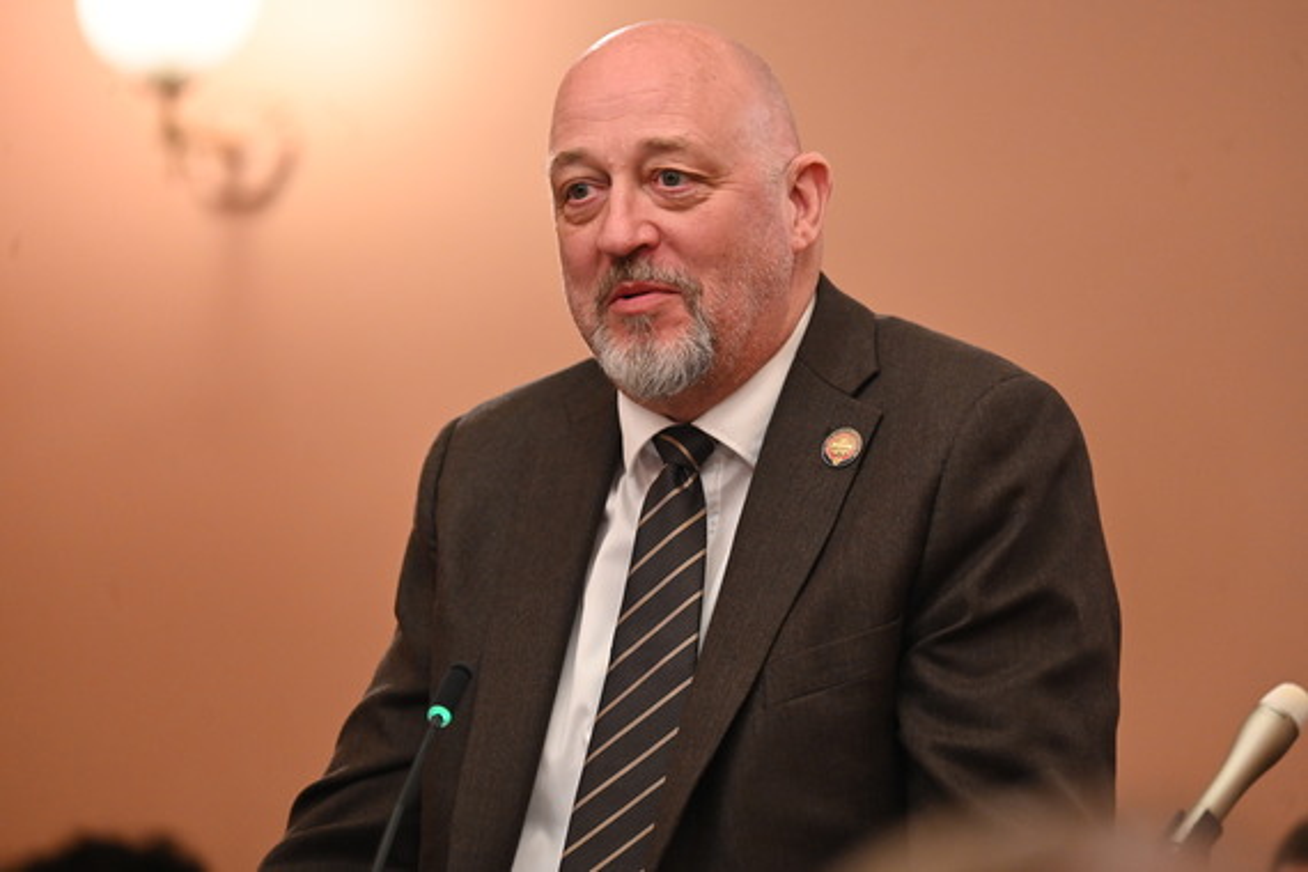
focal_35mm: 310
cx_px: 654
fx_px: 11262
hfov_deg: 6.6
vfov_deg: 4.4
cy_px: 436
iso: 3200
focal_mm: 310
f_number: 5.3
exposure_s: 1/160
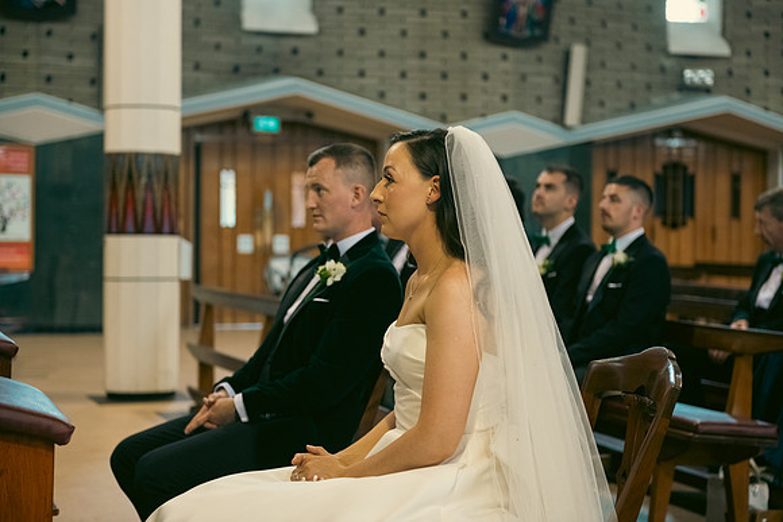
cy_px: 261
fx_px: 1523
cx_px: 392
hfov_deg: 28.8
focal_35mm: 70
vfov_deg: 19.5
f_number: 3.5
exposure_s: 1/160
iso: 1000
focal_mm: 70
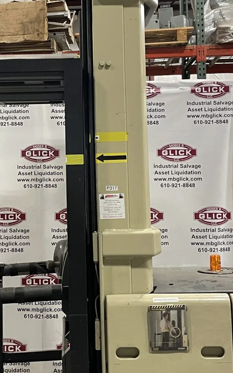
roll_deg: +0.9
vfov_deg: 32.3
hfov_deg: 20.4
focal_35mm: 63
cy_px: 136
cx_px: 46
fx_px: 640
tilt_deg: +5.8
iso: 320
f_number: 1.6
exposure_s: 1/60
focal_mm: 4.2
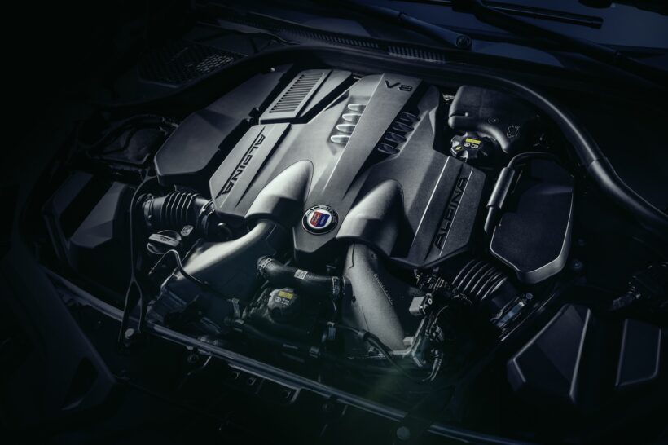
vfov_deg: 38.9
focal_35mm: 34
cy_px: 222
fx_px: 631
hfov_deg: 55.8
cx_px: 334
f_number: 6.3
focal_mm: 34
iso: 100
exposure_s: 1/6
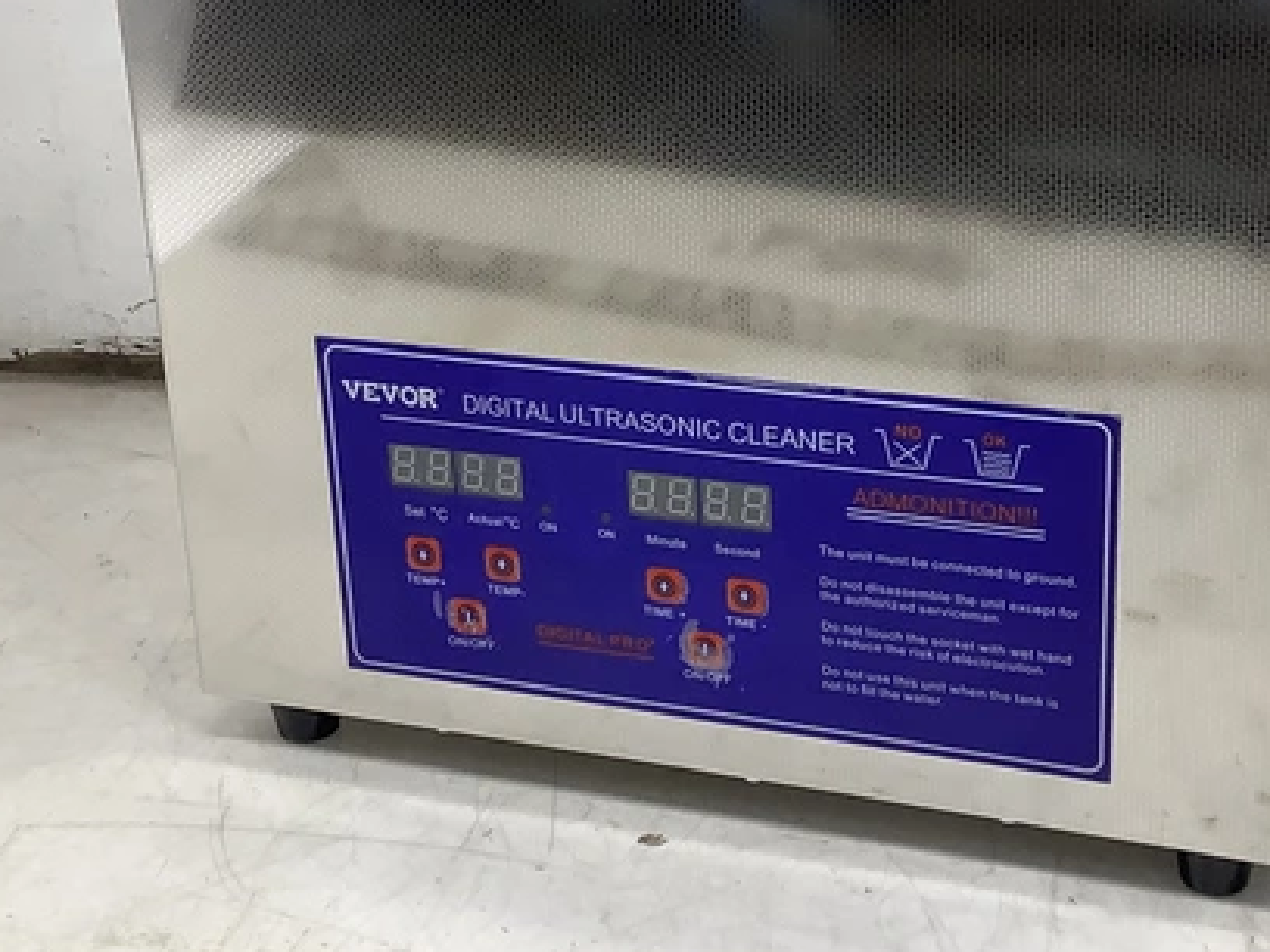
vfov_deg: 25.4
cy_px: 275
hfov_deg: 33.6
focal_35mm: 57
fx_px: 2091
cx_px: 800
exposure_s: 1/120
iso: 80
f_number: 2.4
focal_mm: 3.3
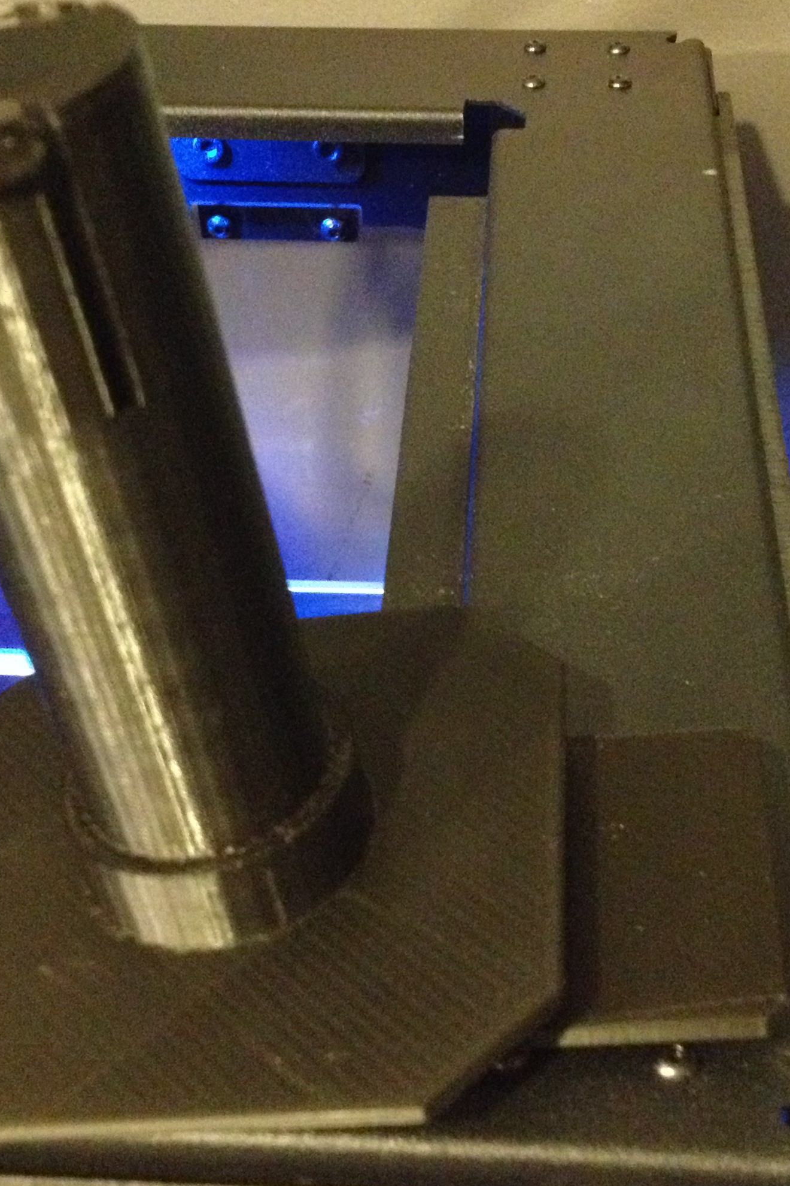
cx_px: 397
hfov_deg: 22.6
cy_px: 597
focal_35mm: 60
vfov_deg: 33.4
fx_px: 1975
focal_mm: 4.28
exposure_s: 1/15
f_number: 2.4
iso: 800
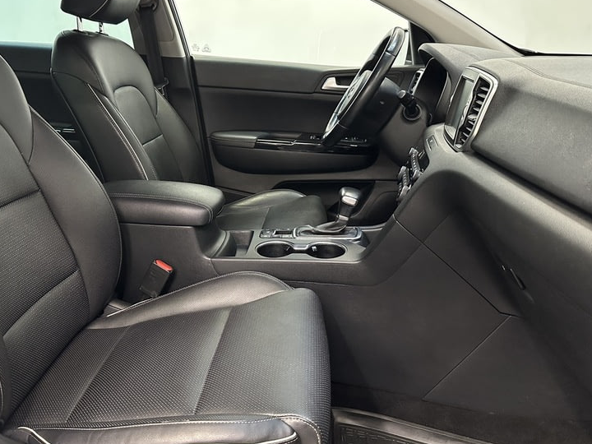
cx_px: 237
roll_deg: +0.7
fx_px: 513
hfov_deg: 59.5
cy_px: 199
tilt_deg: -15.6
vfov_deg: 46.7
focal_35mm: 30
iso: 640
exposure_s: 1/50
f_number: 1.78
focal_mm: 6.86
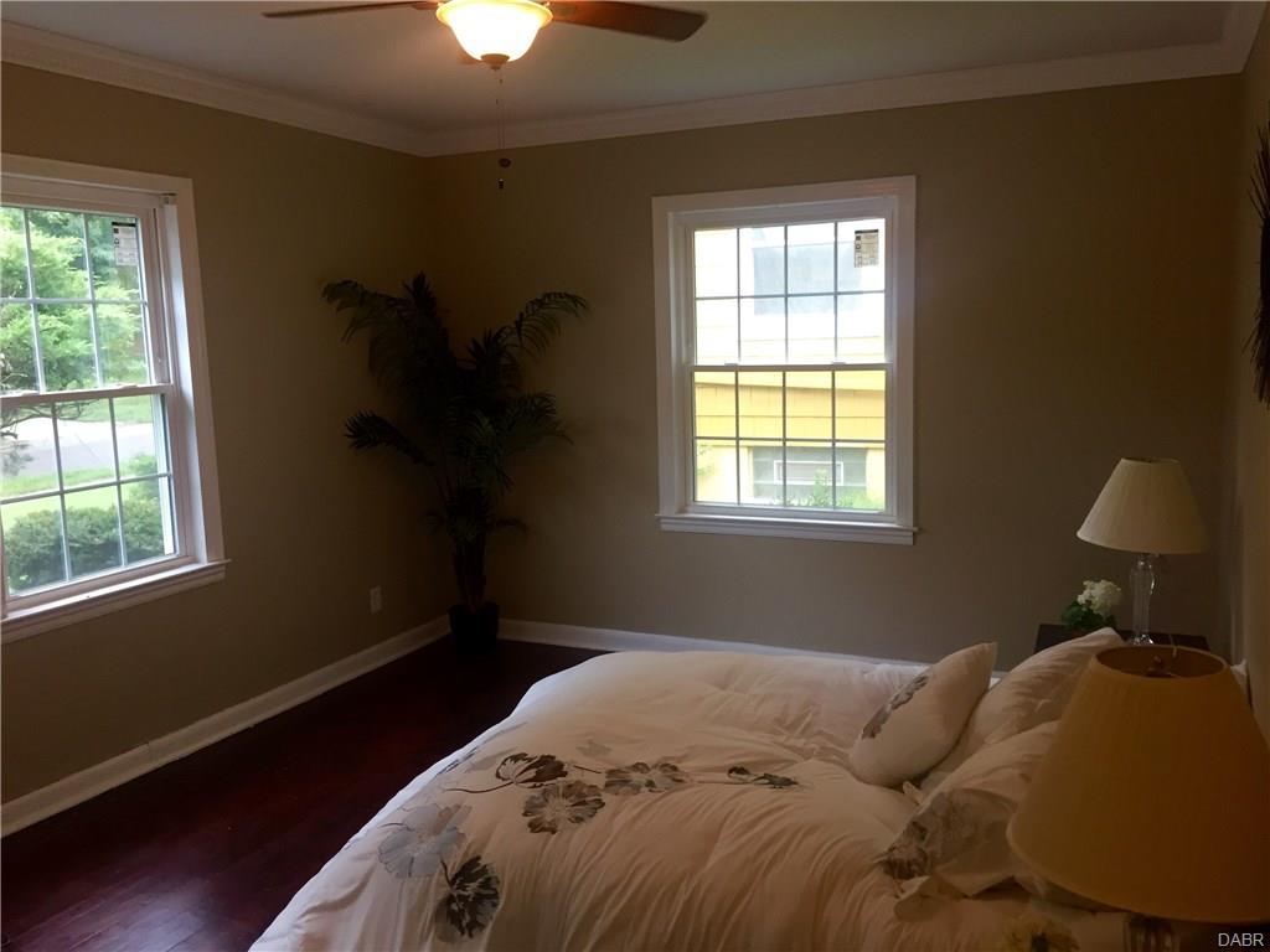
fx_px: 1064
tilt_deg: -7.9
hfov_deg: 61.7
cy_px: 476
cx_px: 635
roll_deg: +0.6
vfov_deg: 48.2
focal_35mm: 29
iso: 64
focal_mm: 4.15
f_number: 2.2
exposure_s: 1/30
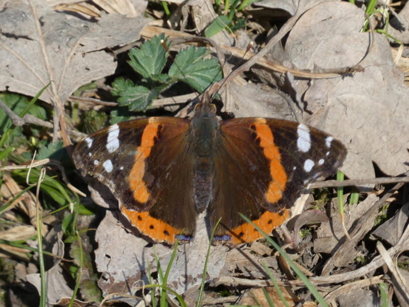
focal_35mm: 757
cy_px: 154
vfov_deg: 2.0
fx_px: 8945
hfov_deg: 2.6
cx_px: 204
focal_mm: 135.6
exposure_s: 1/100
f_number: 5.6
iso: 100
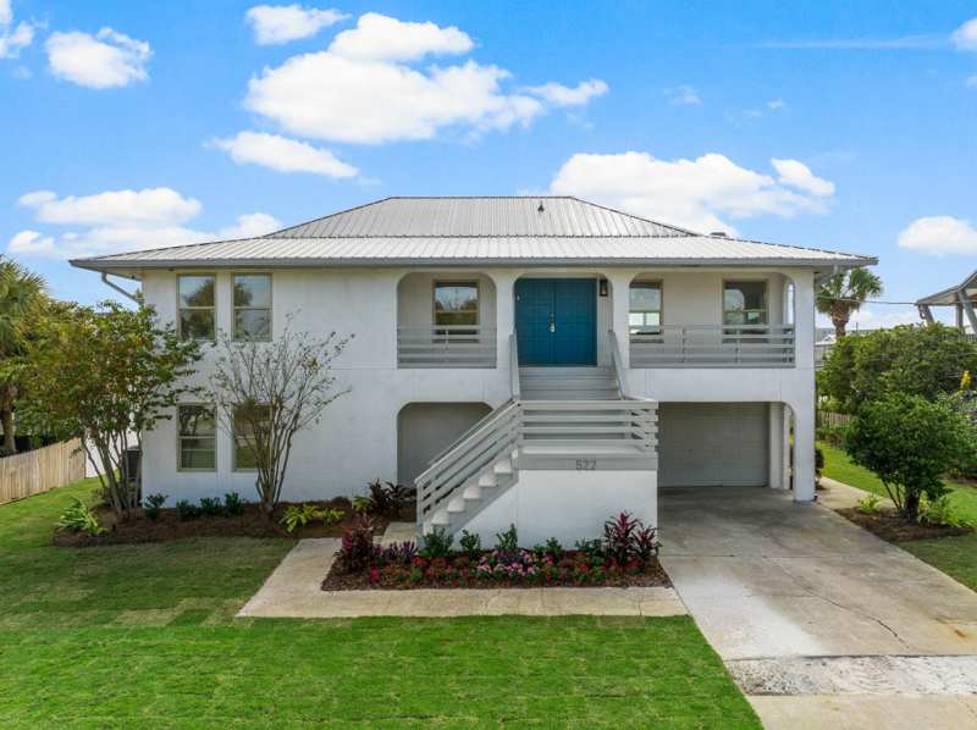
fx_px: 677
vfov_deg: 56.7
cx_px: 488
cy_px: 365
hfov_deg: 71.7
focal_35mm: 24
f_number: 3.5
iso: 100
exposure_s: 1/500
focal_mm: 12.29
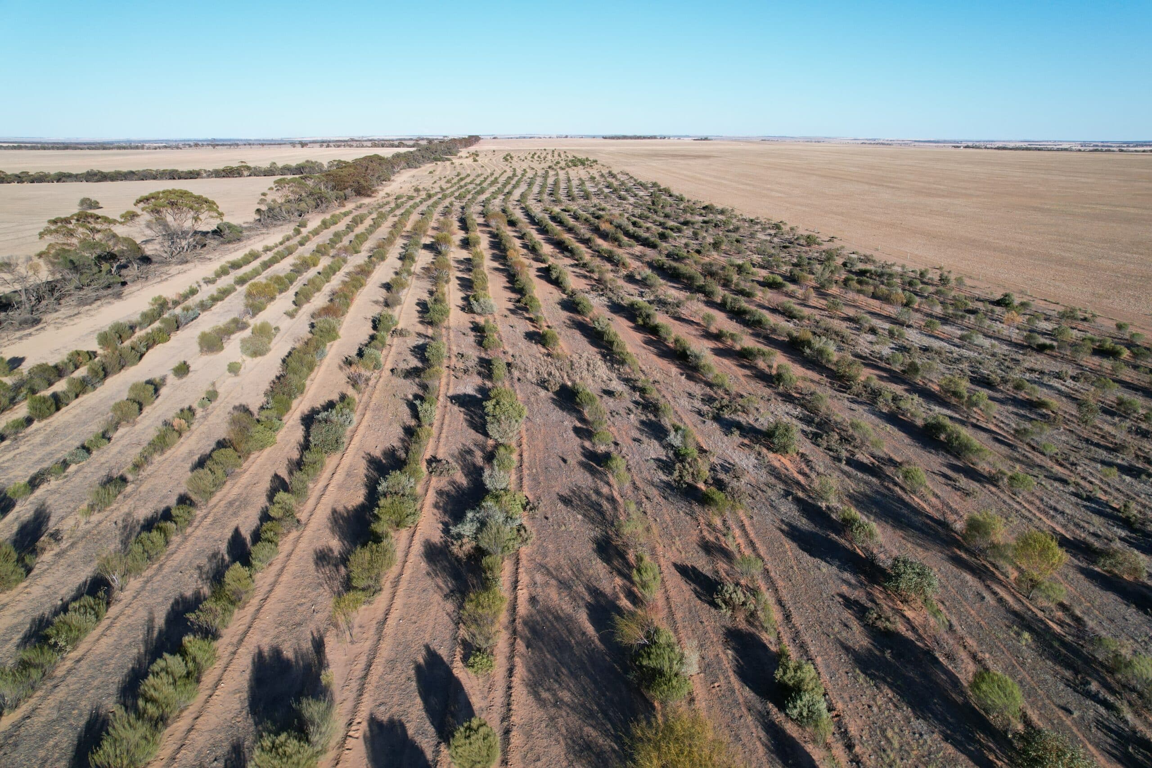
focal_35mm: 22
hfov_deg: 78.6
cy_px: 384
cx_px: 576
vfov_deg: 57.2
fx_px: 704
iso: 150
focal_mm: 8.38
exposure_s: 1/2000
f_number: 2.8
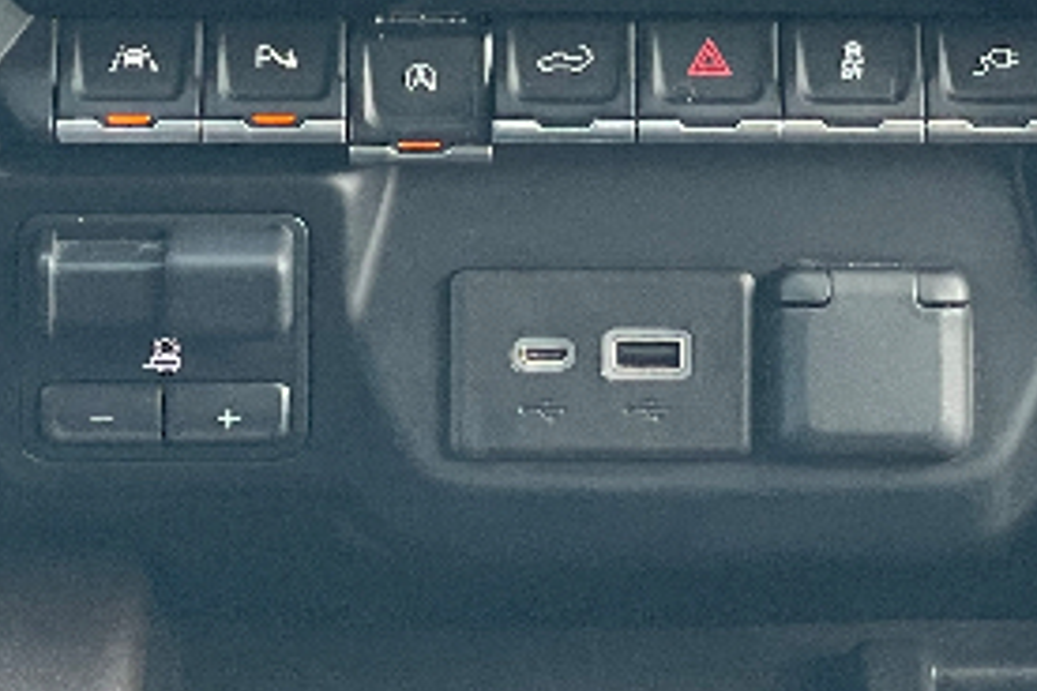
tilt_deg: -21.9
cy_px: -556
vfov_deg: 6.7
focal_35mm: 201
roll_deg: -2.5
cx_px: 680
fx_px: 5789
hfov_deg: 10.2
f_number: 2
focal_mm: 6
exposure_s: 1/122
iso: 125
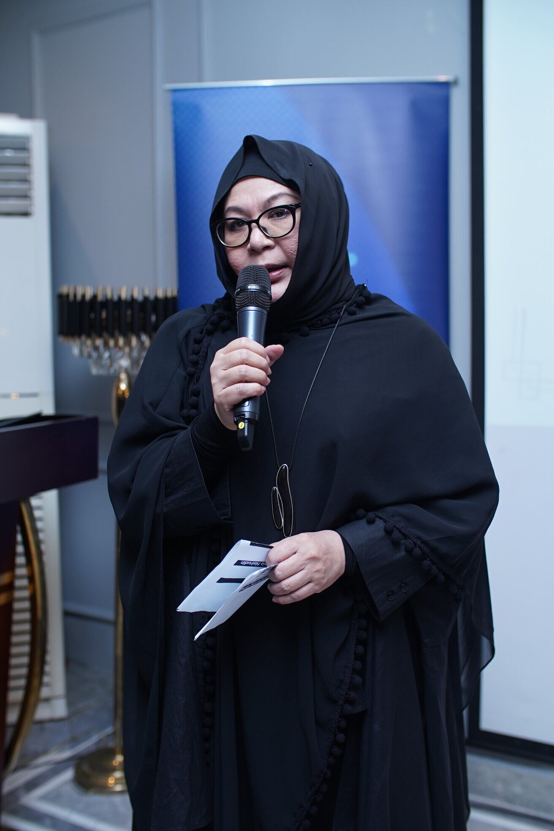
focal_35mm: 37
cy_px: 416
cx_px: 277
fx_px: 854
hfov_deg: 35.9
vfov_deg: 51.9
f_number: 2.5
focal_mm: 24.7
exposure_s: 1/200
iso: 250
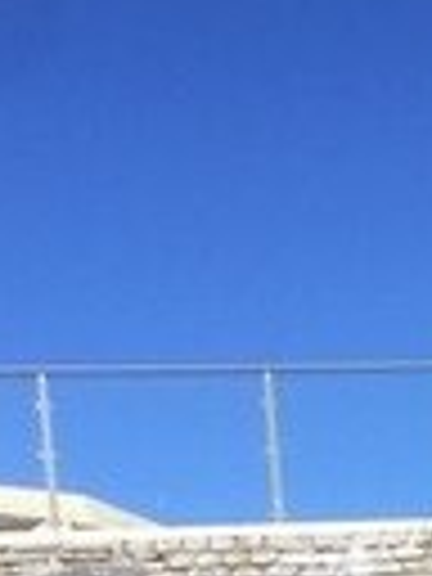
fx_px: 1864
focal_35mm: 112
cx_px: 382
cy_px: 1076
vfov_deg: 15.0
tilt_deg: -1.1
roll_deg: +4.2
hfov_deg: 13.1
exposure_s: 1/1980
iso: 32
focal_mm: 4.15
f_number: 2.2
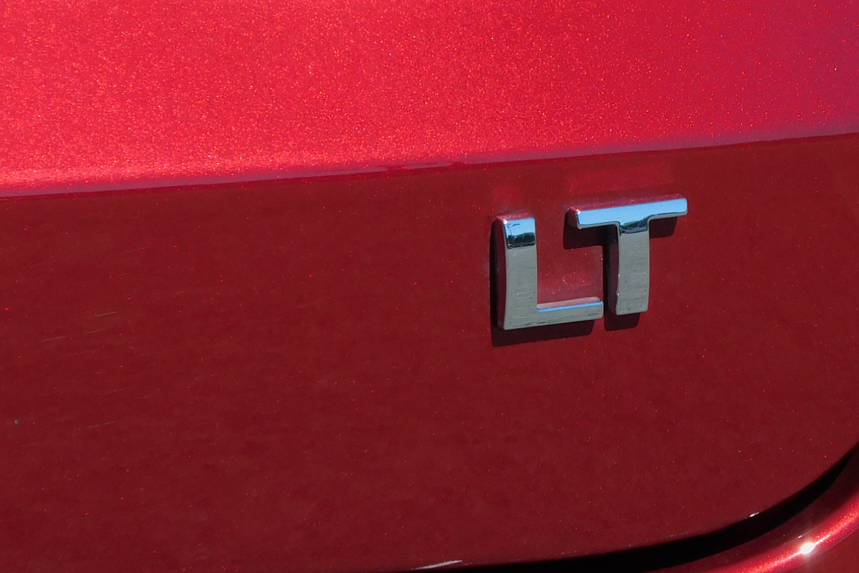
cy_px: 246
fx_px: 28372
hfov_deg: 1.7
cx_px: 613
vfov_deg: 1.2
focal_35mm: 1189
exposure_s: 1/640
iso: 125
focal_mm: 107.5
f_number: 5.6
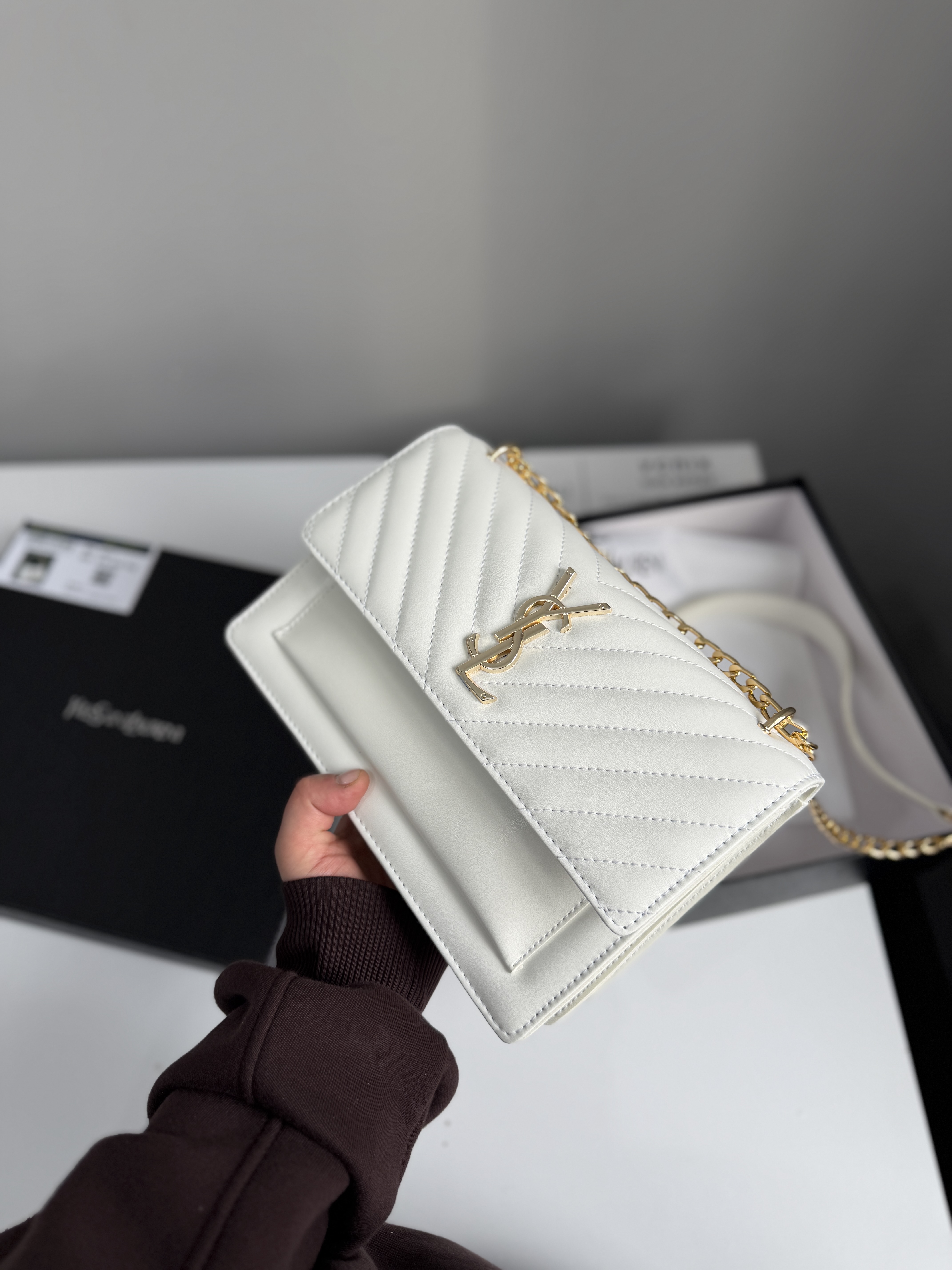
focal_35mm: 24
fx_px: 880
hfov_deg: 56.8
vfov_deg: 71.6
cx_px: 476
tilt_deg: -57.8
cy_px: 635
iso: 80
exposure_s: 1/341
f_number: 1.78
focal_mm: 6.76
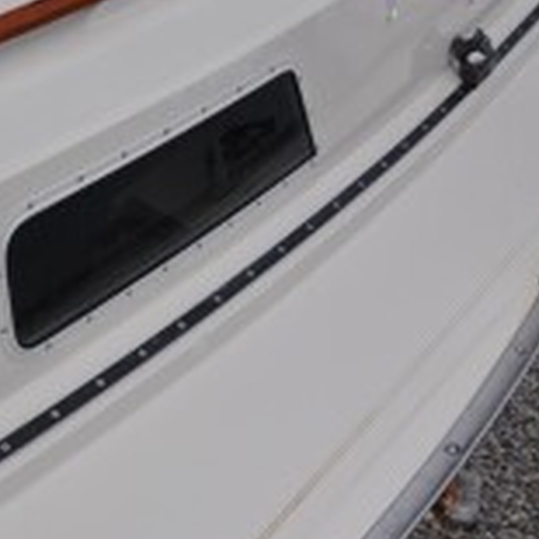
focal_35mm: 62
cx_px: -136
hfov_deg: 24.6
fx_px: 1092
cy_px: 393
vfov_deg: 27.4
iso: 200
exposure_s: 1/320
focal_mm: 18
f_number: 9
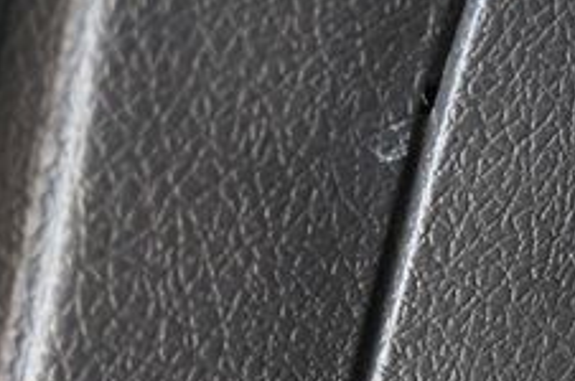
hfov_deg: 18.1
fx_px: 1697
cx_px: 725
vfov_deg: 12.8
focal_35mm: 106
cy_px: 226
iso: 3200
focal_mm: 25
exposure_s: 1/125
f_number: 4.2
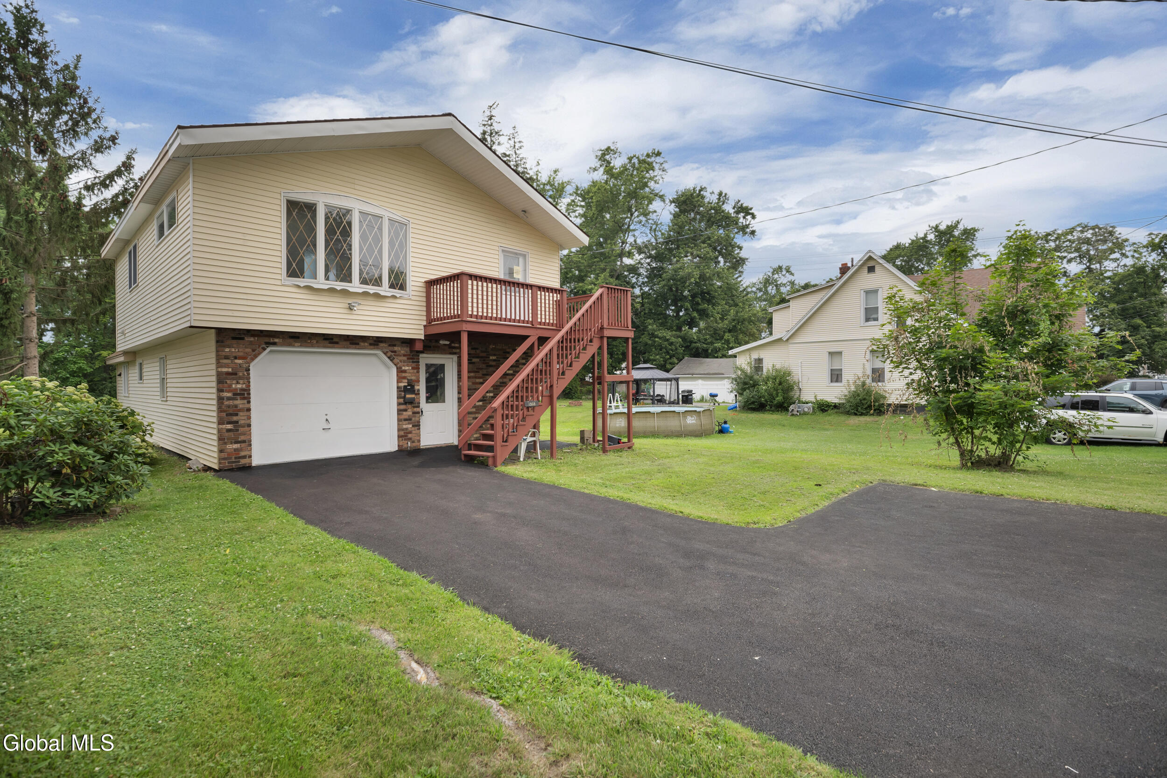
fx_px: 519
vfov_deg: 73.8
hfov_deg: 96.7
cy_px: 389
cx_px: 584
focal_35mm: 16
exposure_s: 1/320
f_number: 4
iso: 250
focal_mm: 16
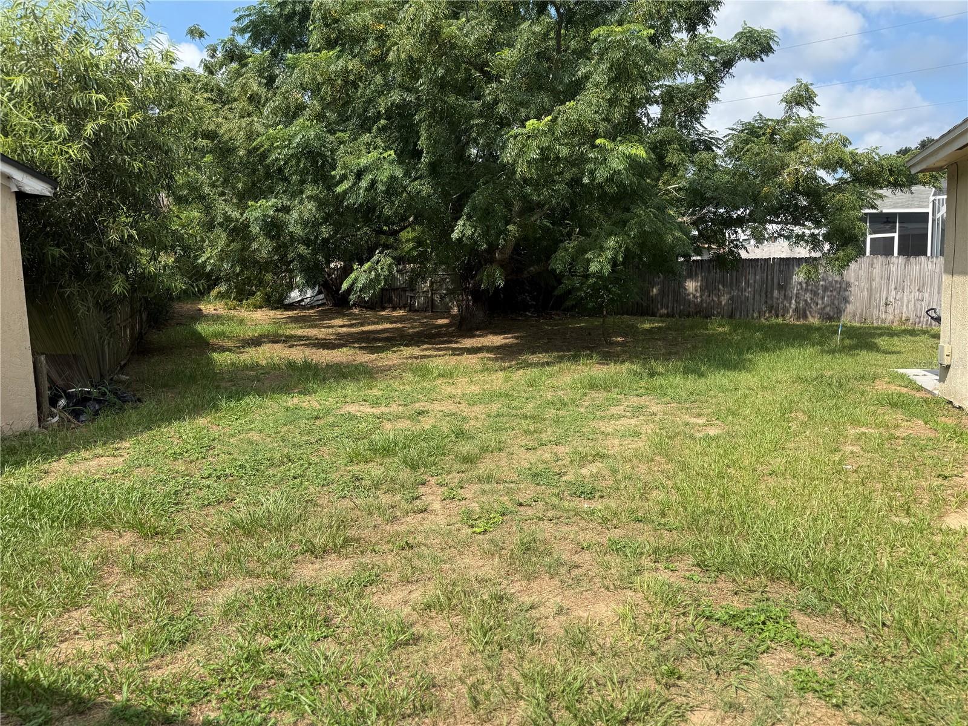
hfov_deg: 71.6
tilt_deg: -6.7
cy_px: 363
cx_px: 484
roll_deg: +1.5
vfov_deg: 56.8
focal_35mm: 24
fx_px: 671
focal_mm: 6.76
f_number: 1.78
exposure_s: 1/2801
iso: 80
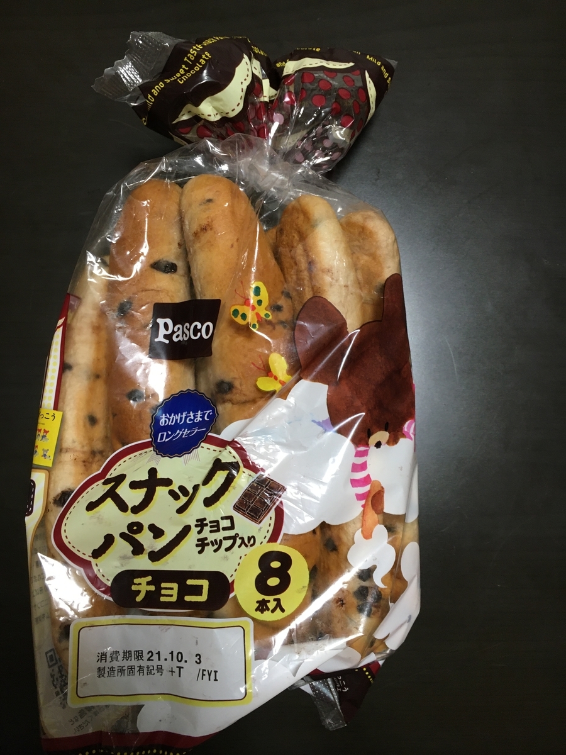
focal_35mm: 29
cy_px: 378
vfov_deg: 61.7
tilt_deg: -82.1
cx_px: 283
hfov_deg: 48.2
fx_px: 632
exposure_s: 1/30
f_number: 2.2
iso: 100
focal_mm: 4.15
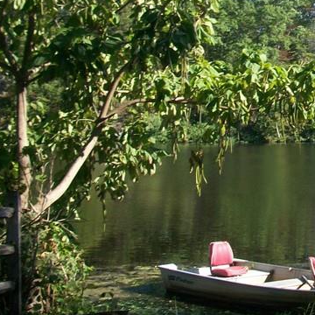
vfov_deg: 19.5
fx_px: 906
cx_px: 372
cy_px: 64
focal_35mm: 88
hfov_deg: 18.7
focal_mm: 6.3
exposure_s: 1/400
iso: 80
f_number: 3.1
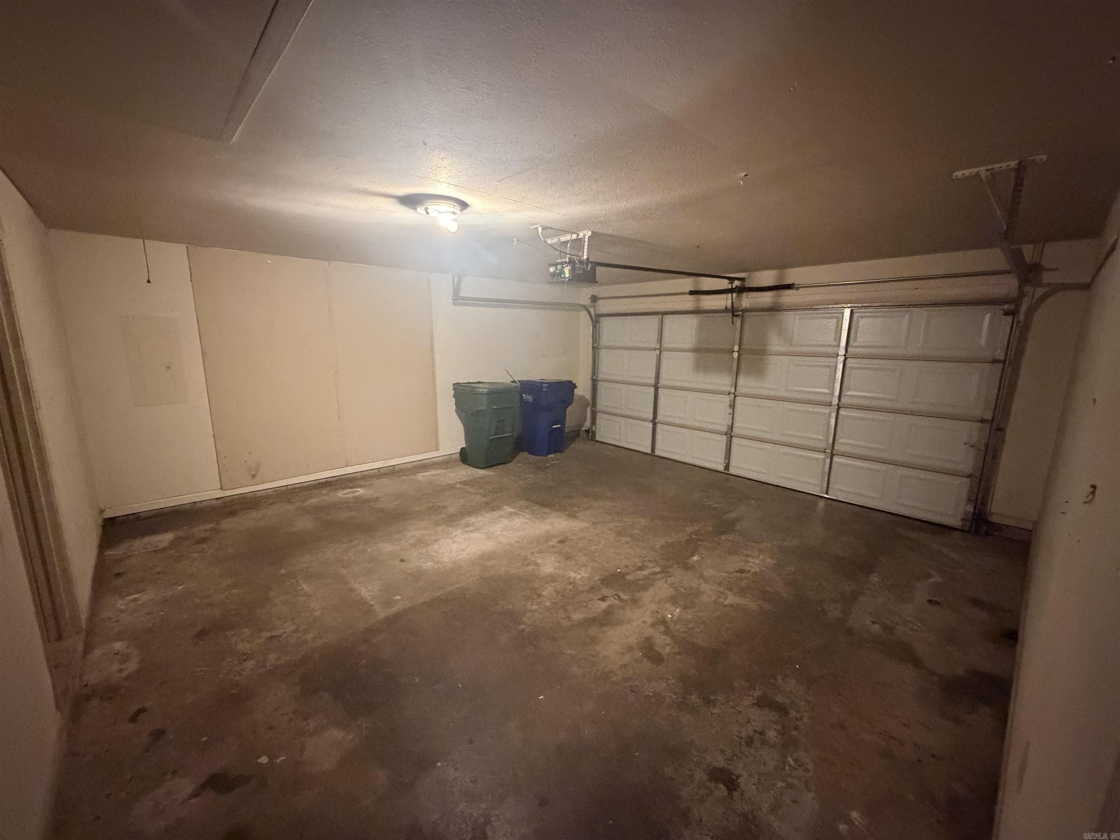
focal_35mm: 14
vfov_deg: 85.7
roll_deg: +0.0
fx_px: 453
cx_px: 560
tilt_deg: -11.1
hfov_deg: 102.1
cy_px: 420
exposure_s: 1/30
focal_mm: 2.22
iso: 1250
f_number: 2.2
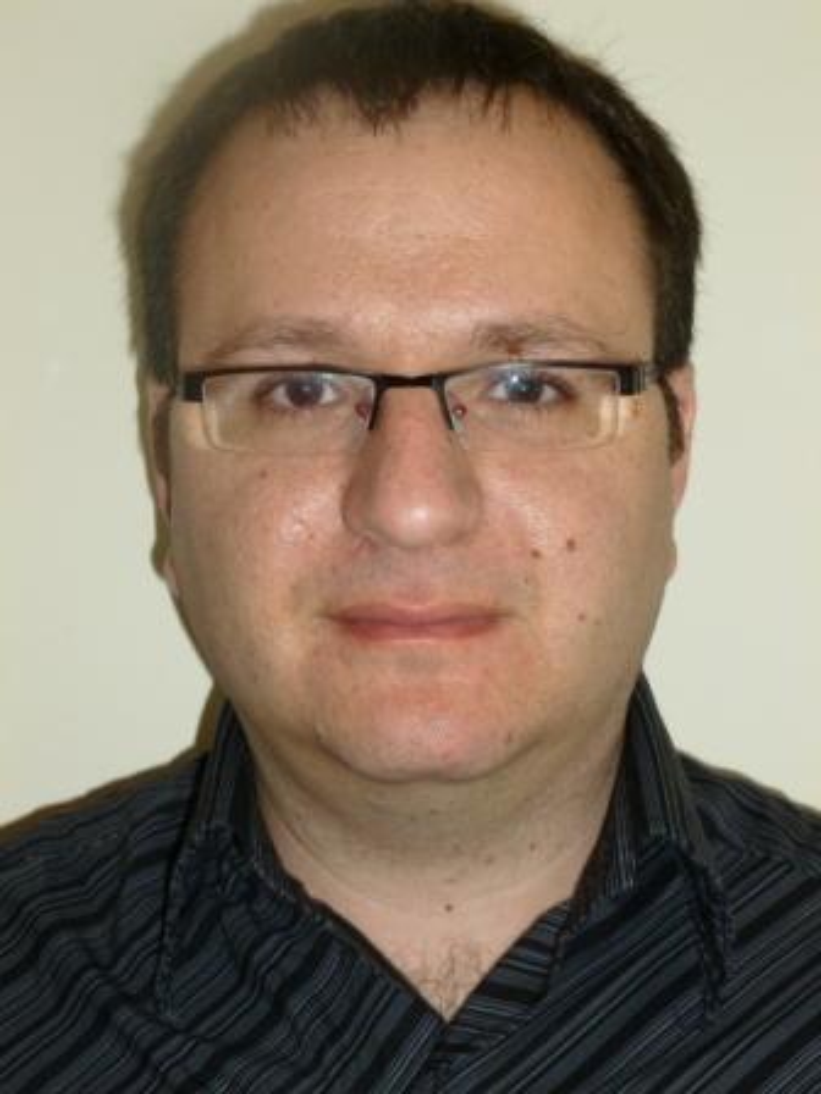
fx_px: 1929
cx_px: 410
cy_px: 547
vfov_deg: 31.7
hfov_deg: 24.0
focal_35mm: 61
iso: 250
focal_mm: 10.9
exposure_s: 1/60
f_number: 4.1
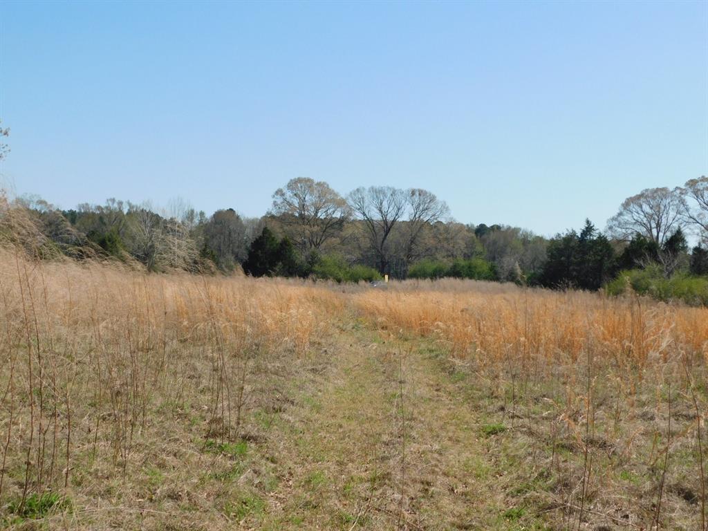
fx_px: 920
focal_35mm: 45
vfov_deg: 32.2
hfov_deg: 42.1
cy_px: 266
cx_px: 354
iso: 125
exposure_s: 1/1250
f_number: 3.7
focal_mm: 8
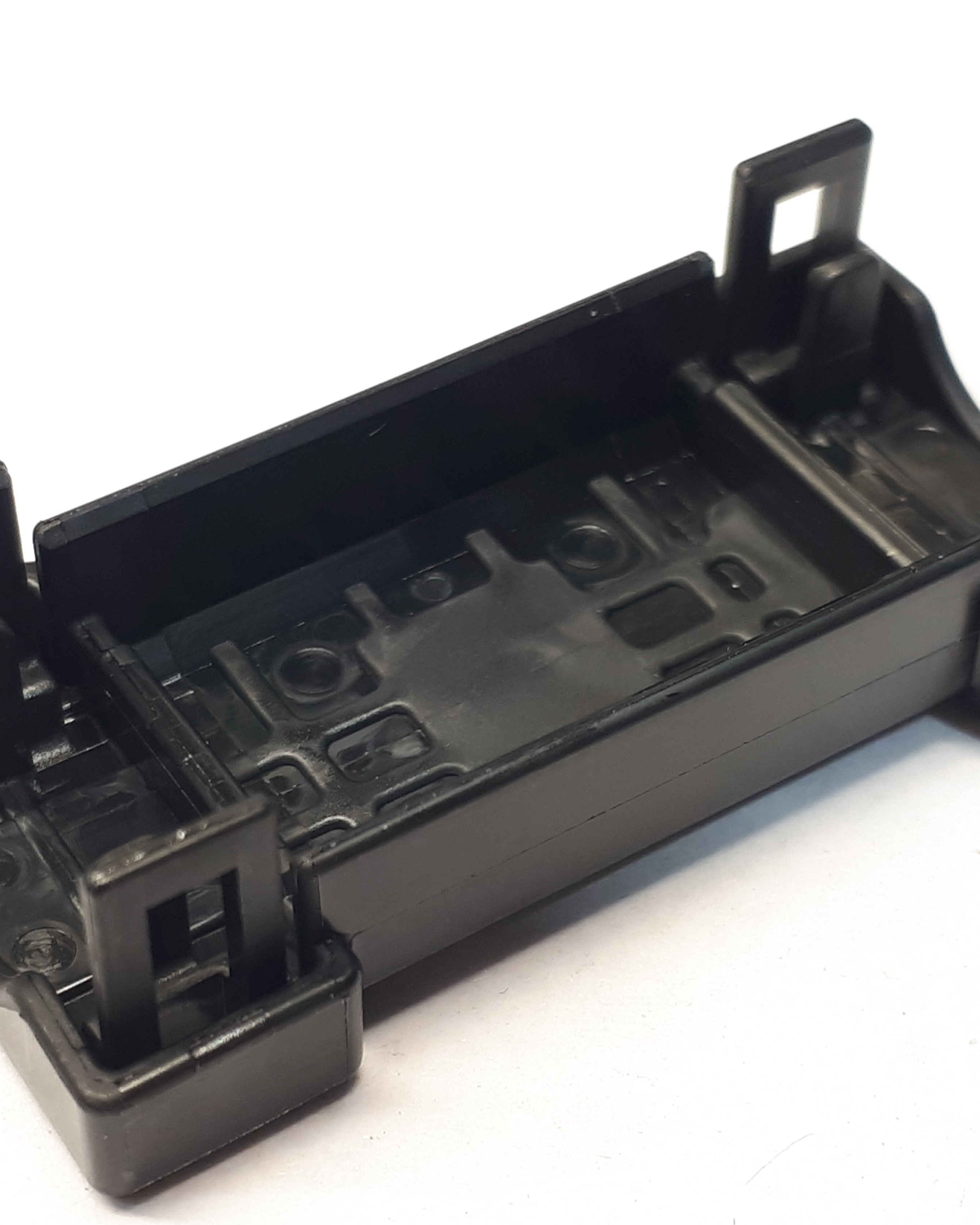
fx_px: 1305
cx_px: 455
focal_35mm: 36
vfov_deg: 50.3
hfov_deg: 41.1
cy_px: 615
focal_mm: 3.6
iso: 40
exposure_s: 1/33
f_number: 1.9
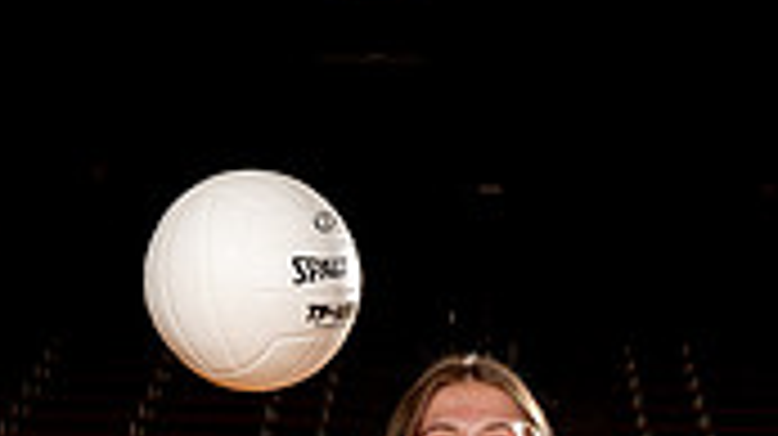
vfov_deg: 8.3
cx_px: 495
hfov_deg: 15.8
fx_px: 2803
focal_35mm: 136
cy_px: 944
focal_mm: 50
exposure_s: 1/250
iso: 100
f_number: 8
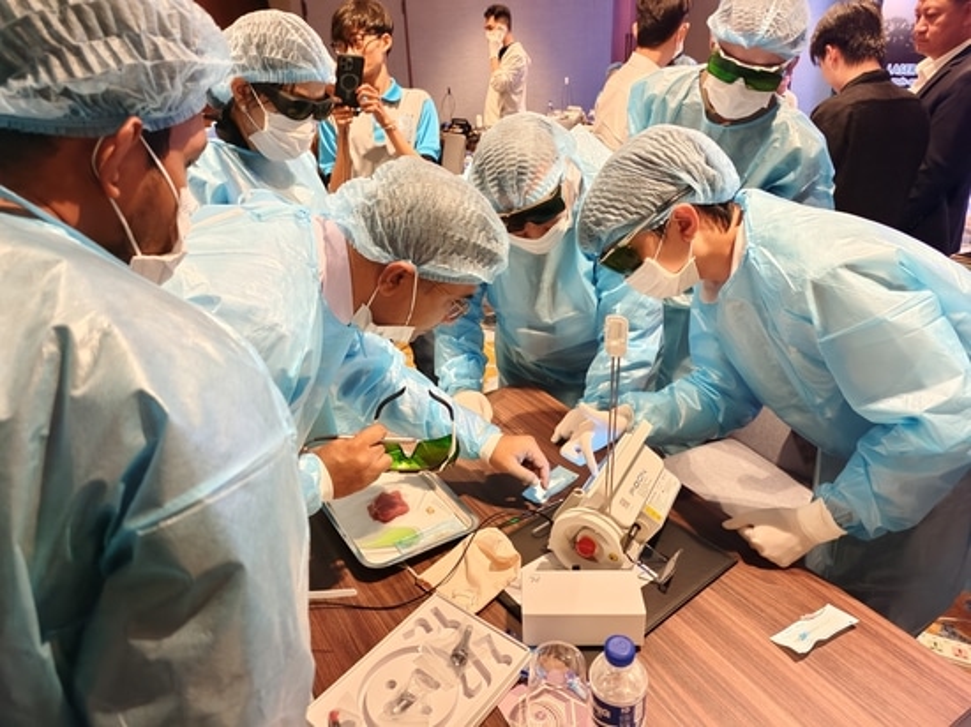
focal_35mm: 23
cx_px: 486
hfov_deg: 73.9
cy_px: 364
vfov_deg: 58.8
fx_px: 645
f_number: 1.68
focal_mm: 6.45
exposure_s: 1/60
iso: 127
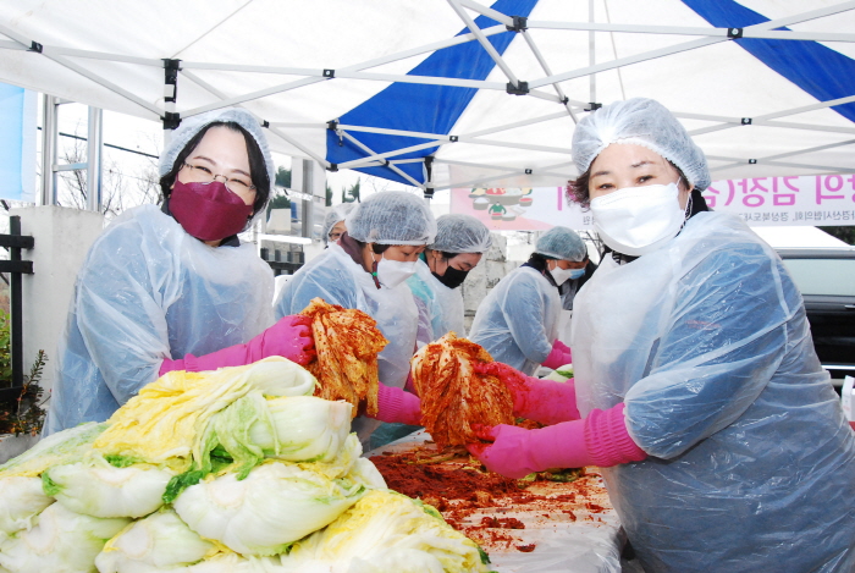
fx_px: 856
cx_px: 428
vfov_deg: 37.0
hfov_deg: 53.1
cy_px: 286
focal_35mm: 36
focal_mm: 24
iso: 1250
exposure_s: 1/160
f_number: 10
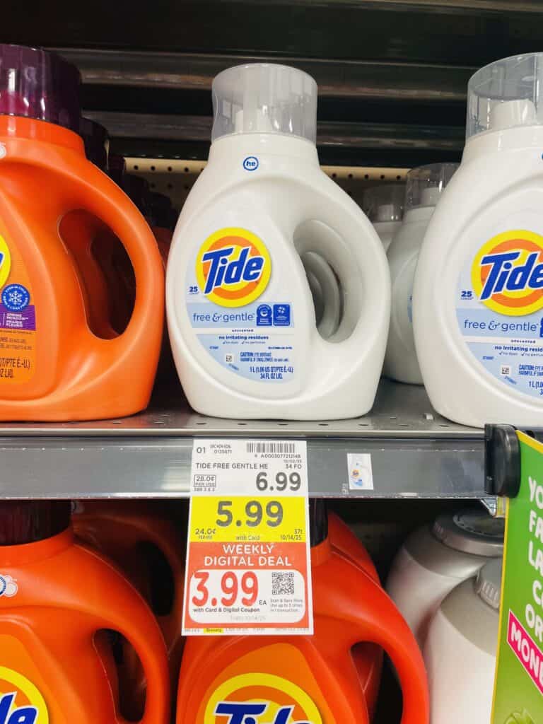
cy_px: 362
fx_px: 544
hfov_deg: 53.1
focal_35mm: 26
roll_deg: -1.0
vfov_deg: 67.3
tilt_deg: -5.3
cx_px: 272
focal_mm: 4.2
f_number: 1.6
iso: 50
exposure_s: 1/63
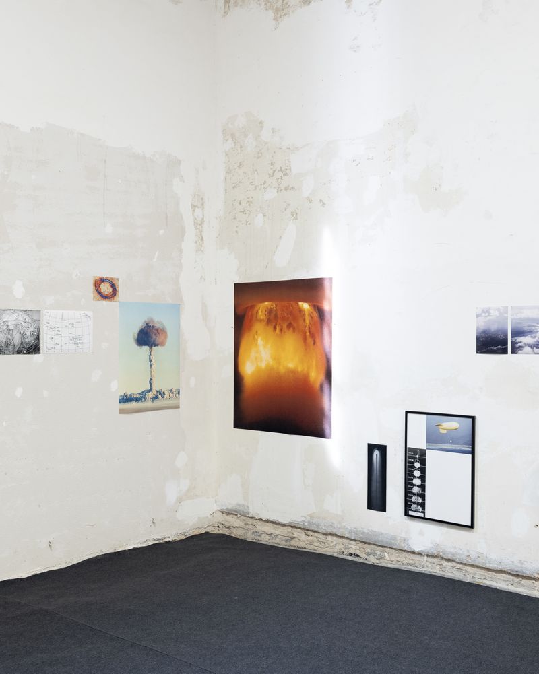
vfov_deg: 49.8
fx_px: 727
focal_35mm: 36
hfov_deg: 40.4
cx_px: 206
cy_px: 337
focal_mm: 35
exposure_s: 1/8
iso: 200
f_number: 7.1
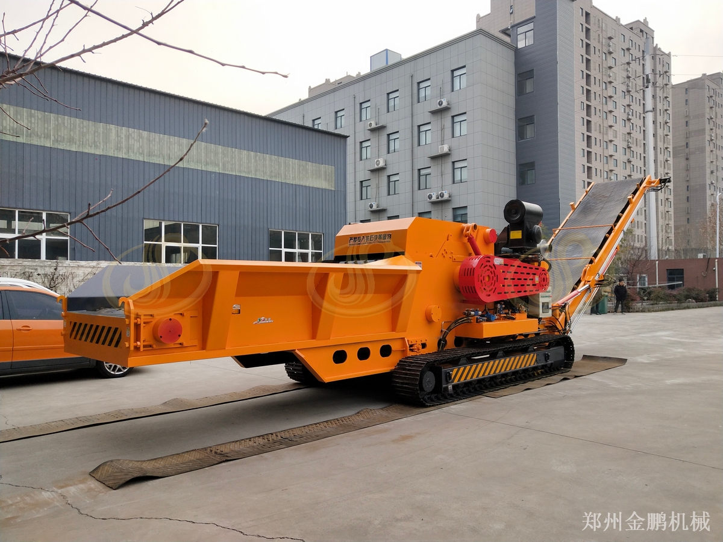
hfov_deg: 60.0
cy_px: 271
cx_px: 362
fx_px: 627
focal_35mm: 30
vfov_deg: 46.8
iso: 125
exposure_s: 1/503
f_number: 1.8
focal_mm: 3.95
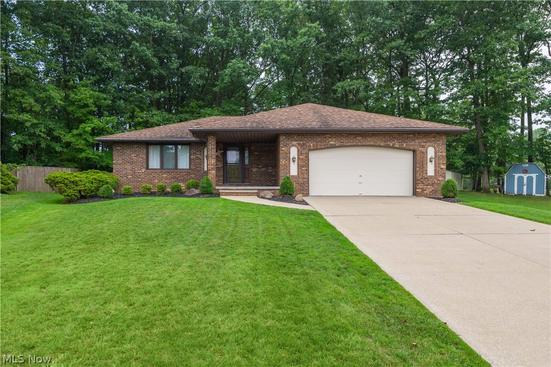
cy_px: 184
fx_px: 367
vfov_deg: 53.1
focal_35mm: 24
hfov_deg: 73.8
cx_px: 276
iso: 200
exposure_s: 1/125
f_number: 8
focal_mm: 24
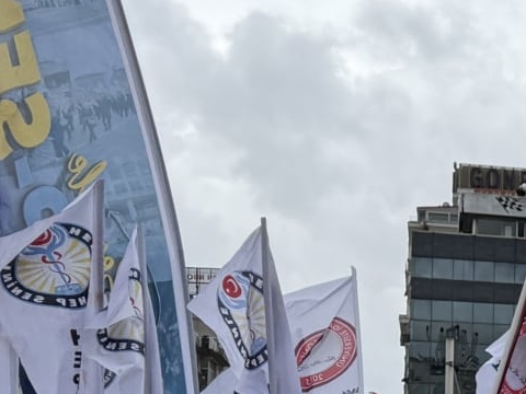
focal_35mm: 128
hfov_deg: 13.1
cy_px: 473
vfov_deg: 11.4
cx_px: 1093
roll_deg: -0.5
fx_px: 1945
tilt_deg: +4.0
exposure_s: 1/5319
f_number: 1.78
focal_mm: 6.76
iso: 125
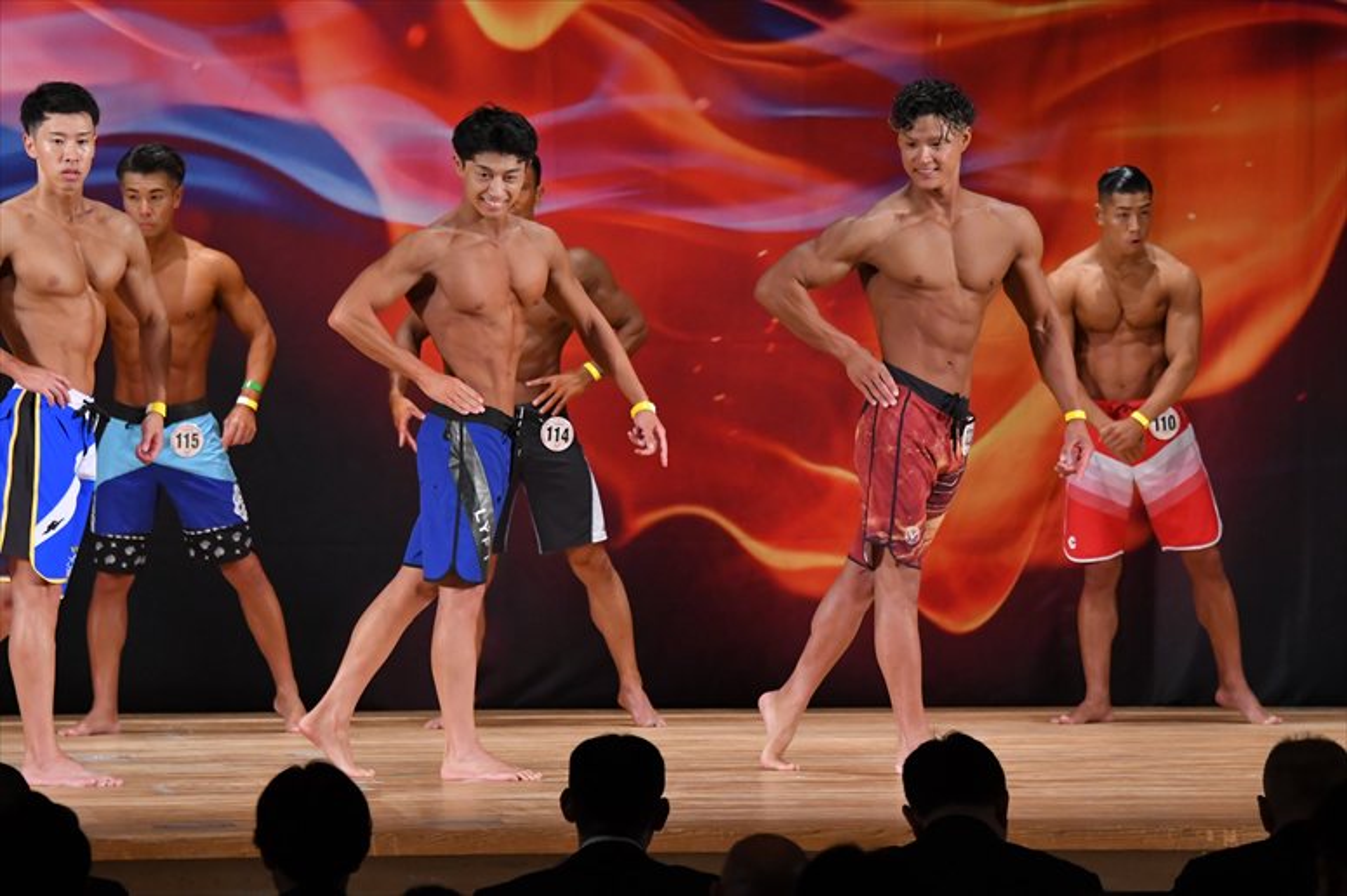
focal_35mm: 202
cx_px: 674
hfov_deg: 10.2
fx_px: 7555
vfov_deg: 6.8
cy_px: 448
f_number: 5.6
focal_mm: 135
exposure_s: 1/400
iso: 3200
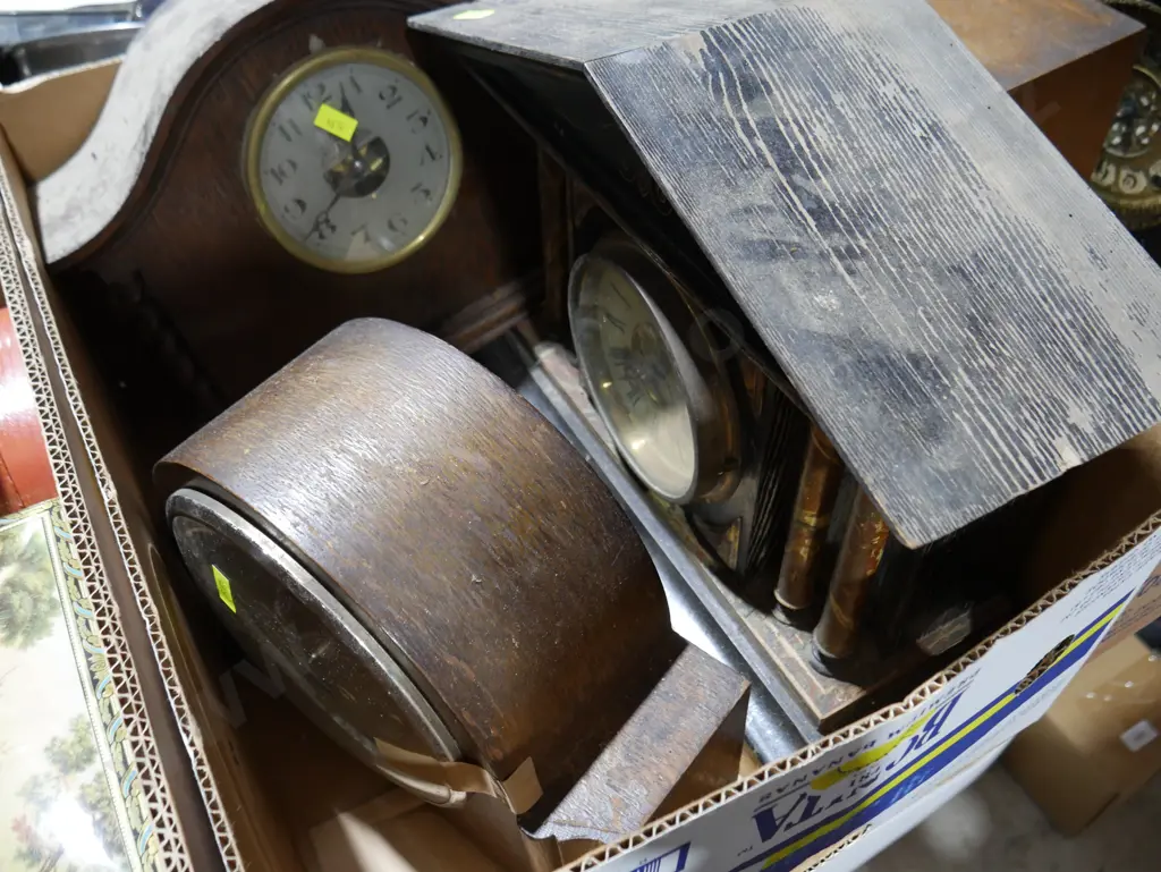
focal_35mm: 28
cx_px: 580
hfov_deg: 63.4
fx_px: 940
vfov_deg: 49.8
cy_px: 436
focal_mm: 14
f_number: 4
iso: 800
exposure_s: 1/60
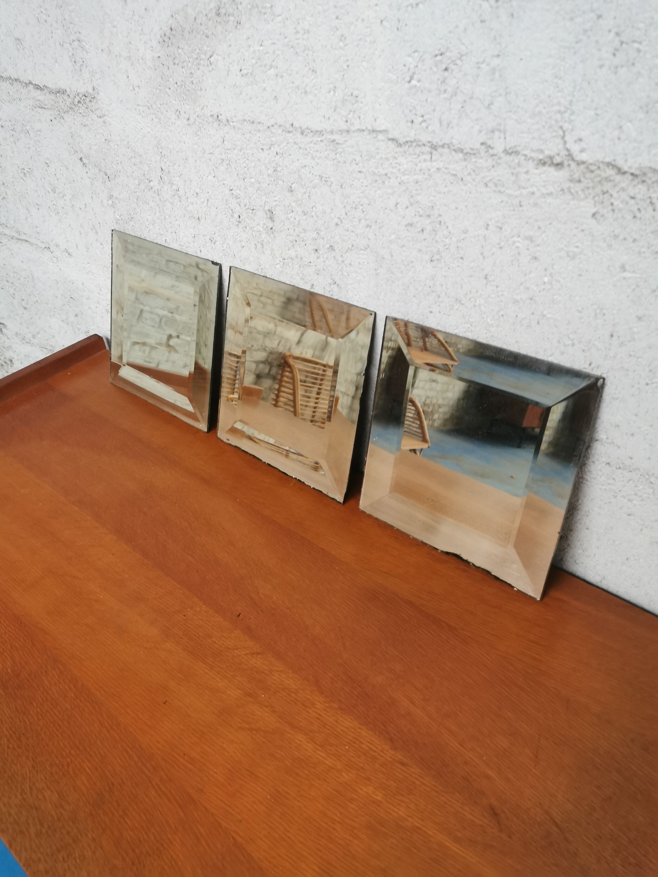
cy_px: 438
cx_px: 329
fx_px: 684
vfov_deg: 65.3
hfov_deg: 51.4
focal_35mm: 27
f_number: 1.8
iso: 320
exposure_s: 1/33.3
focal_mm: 5.58
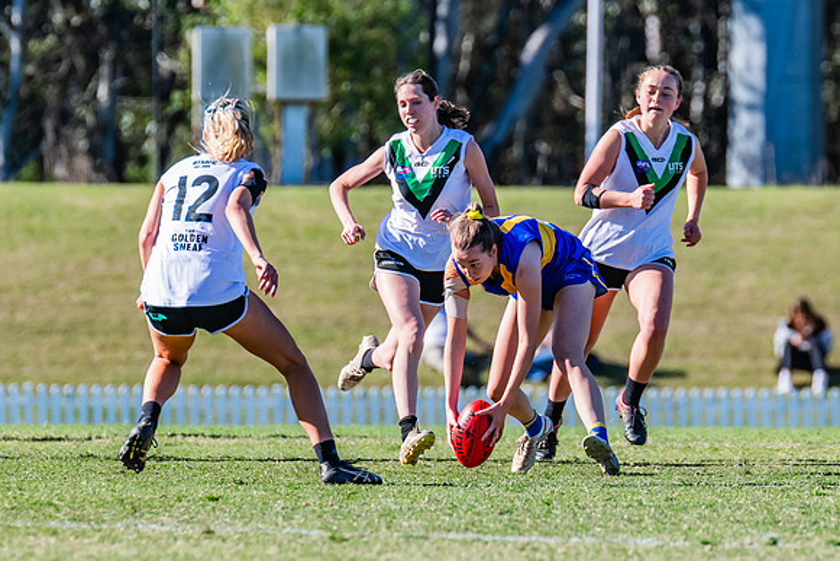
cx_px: 528
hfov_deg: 2.9
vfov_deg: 2.0
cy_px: 263
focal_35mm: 705
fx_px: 16442
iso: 640
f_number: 7.1
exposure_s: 1/1250
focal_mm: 420
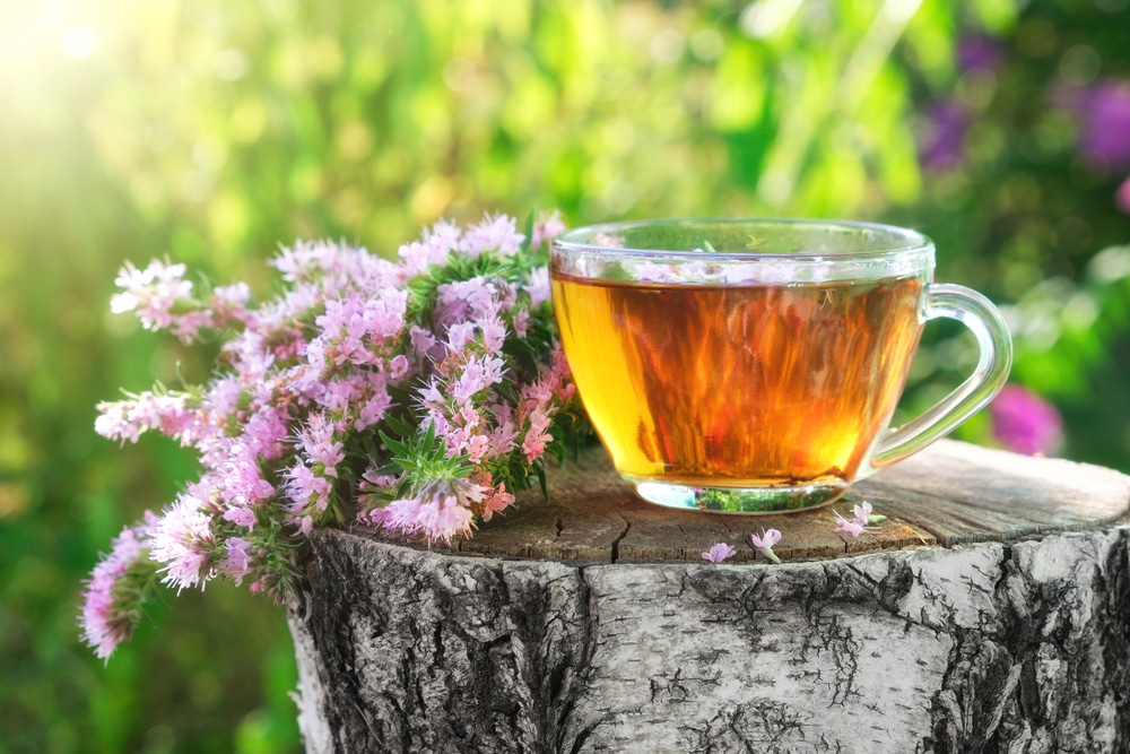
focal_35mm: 83
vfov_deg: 16.5
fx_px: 2605
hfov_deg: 24.5
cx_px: 565
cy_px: 377
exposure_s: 1/150
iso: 200
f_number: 5.6
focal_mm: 55
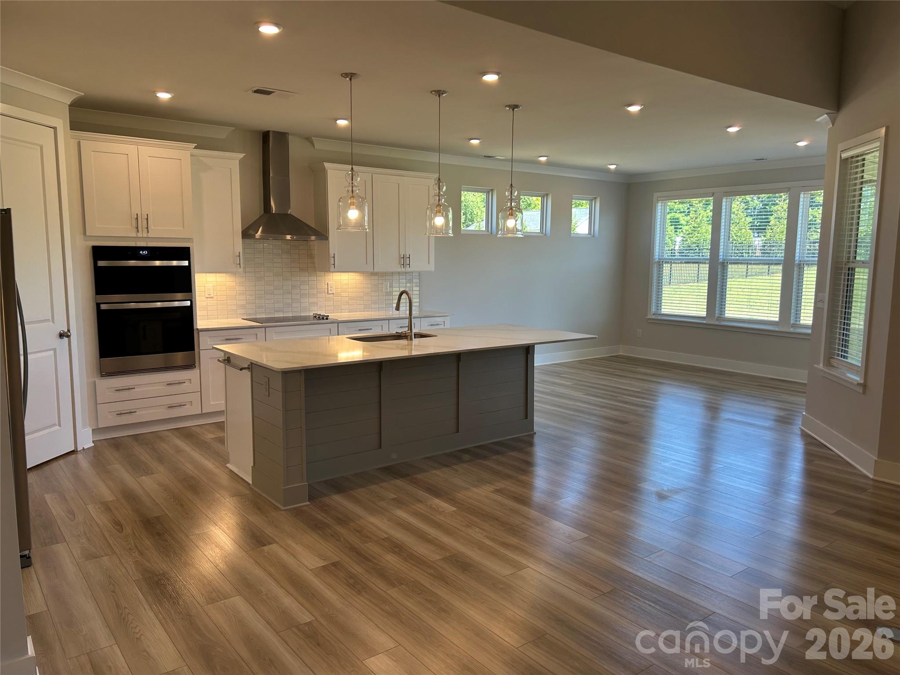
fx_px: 676
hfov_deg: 67.3
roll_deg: -1.1
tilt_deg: -6.9
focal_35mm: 26
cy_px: 338
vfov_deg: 53.1
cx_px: 450
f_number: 1.5
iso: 40
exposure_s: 1/120
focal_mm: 5.7
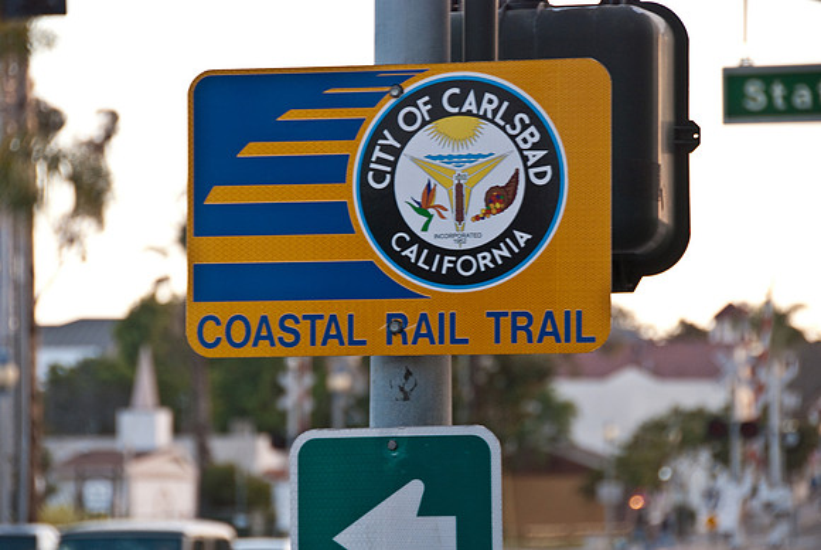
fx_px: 3835
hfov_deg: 12.2
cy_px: 275
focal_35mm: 168
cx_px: 410
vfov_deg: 8.2
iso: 400
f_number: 5.6
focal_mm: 112
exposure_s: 1/80
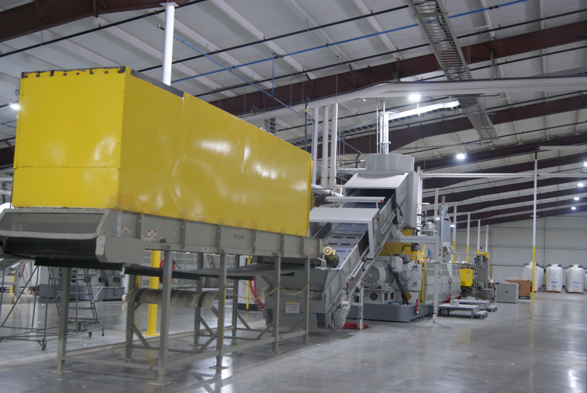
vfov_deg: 32.0
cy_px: 196
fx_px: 686
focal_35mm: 42
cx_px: 294
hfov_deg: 46.3
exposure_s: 1/13
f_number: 4.5
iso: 400
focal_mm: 28
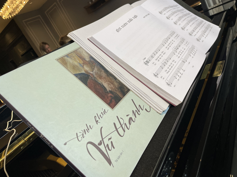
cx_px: 118
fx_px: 178
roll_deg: +29.7
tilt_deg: -16.3
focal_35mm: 26
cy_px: 88
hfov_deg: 67.3
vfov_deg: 53.1
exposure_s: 1/100
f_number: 1.6
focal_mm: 4.2
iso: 80
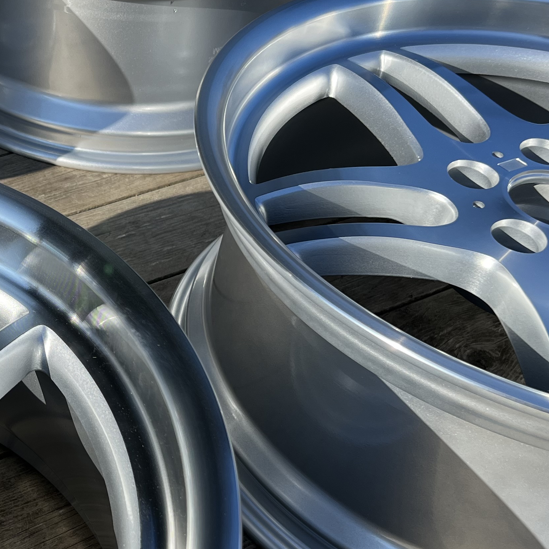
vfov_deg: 30.5
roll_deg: -0.6
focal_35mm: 56
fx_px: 1005
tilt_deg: -42.1
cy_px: 254
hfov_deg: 29.1
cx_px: 36
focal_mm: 5.7
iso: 50
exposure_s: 1/2994
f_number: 1.5
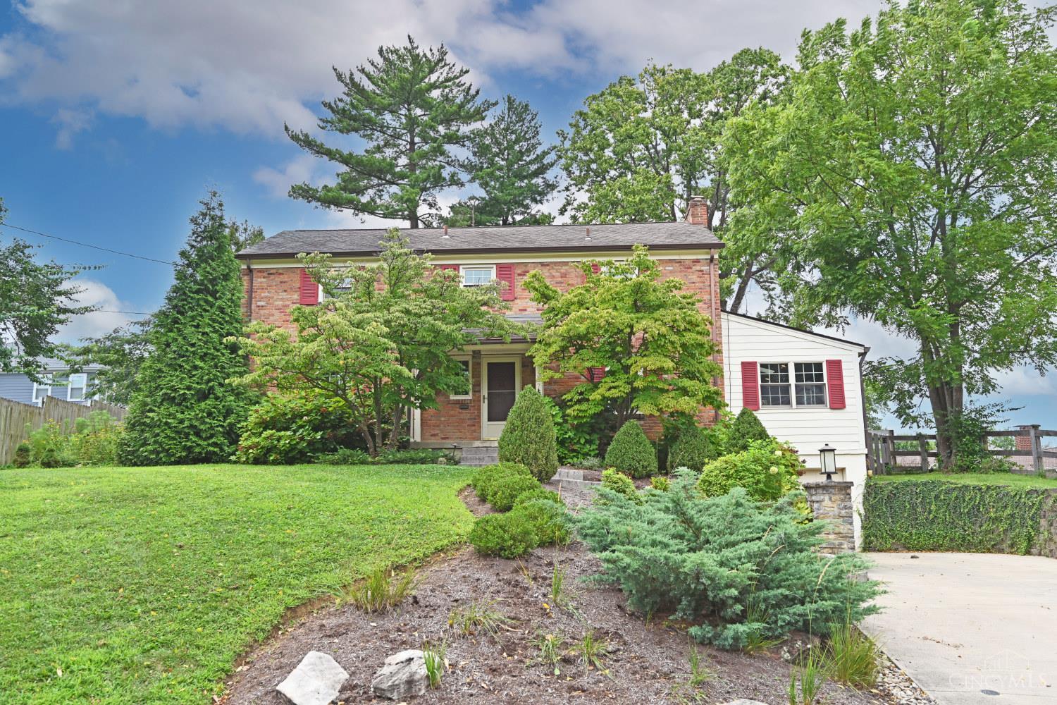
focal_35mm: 30
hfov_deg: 61.9
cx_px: 528
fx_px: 881
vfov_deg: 43.6
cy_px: 352
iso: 100
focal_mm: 30
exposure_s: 1/320
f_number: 6.3
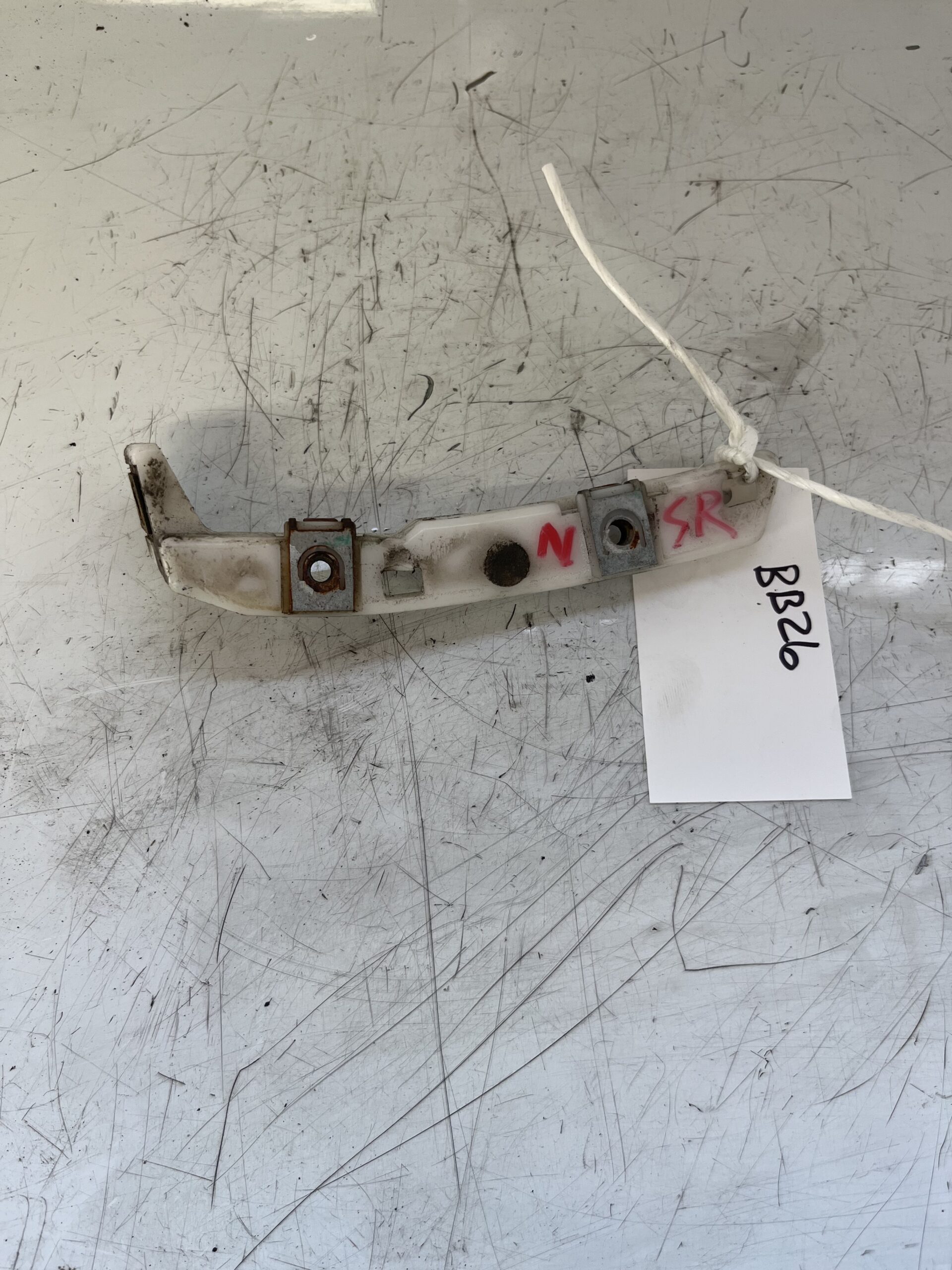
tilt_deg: -73.2
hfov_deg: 53.1
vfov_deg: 67.3
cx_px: 476
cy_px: 635
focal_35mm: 26
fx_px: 953
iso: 64
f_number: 1.6
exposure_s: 1/122
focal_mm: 5.1
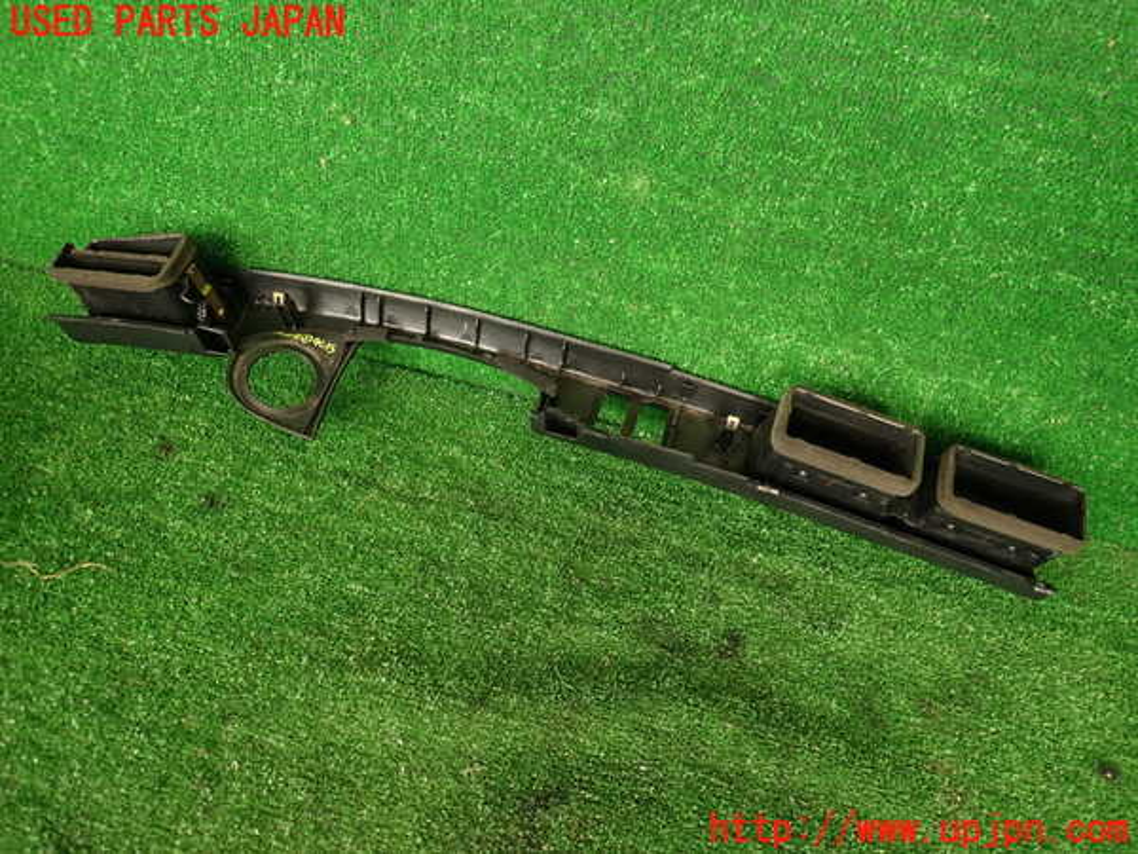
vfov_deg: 54.9
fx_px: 822
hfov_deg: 69.4
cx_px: 569
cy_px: 427
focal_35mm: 25
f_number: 2
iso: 125
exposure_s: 1/60
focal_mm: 4.5
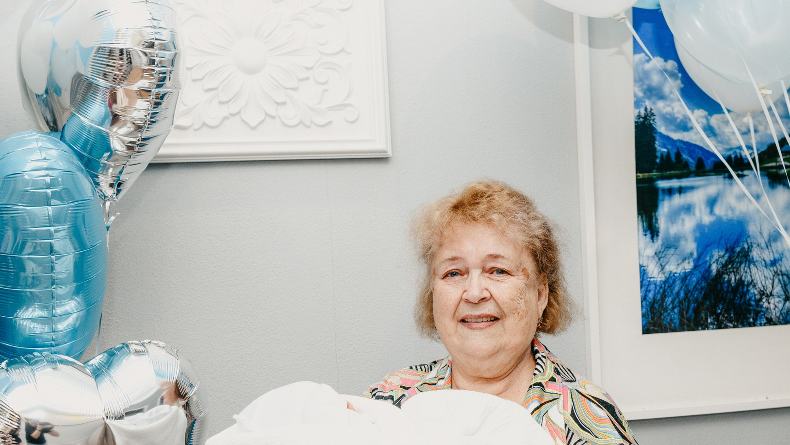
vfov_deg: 24.1
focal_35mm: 49
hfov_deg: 41.8
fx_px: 1027
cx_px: 487
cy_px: 340
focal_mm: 29
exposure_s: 1/160
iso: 500
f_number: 4.5
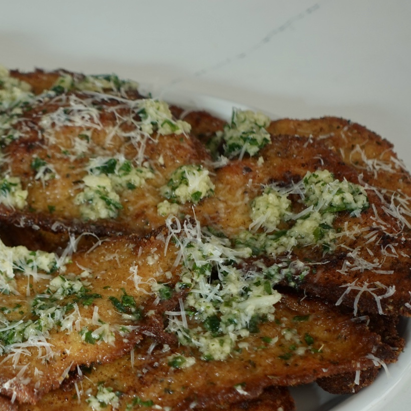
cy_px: 266
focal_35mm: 106
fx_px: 1424
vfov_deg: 16.4
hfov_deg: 16.2
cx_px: 35
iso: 125
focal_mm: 23.46
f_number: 3.2
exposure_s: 1/80
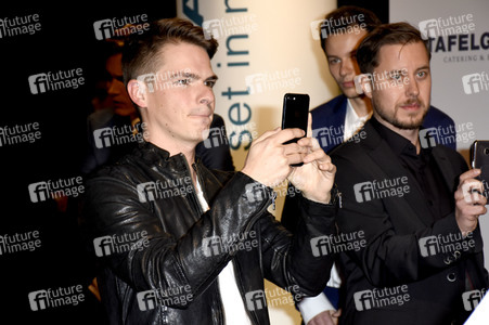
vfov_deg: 10.7
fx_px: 1731
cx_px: 244
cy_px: 162
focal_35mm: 128
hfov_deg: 16.1
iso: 800
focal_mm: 85
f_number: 6.3
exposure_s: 1/160
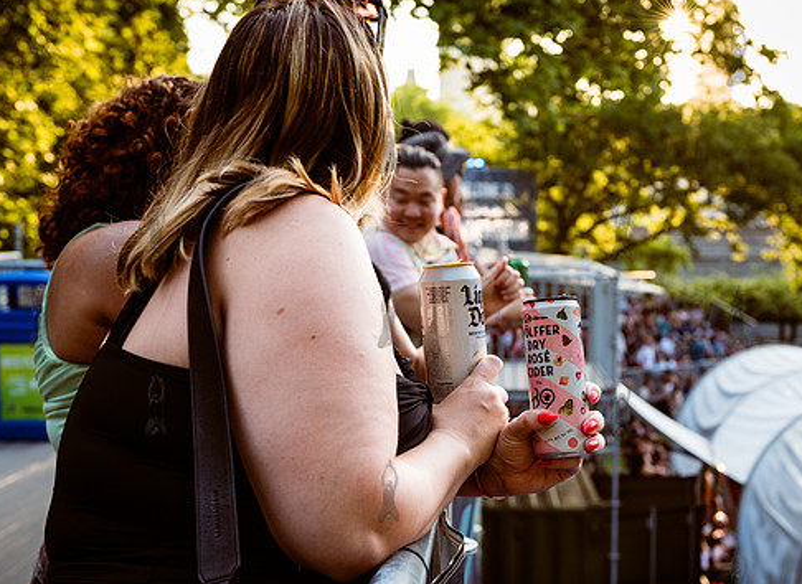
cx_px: 473
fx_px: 1445
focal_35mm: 63
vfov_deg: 22.8
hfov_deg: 31.0
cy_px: 344
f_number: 4
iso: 1000
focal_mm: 45
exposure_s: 1/500
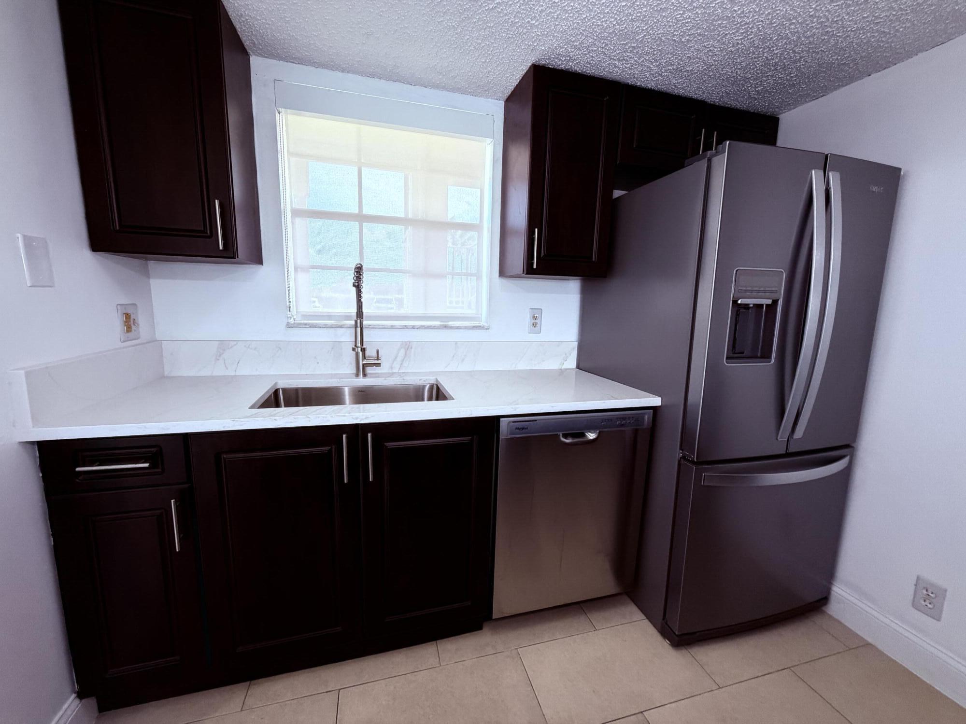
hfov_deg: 102.1
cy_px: 362
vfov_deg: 85.7
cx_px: 483
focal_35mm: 14
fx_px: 391
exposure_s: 1/120
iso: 200
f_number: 2.2
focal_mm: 2.22
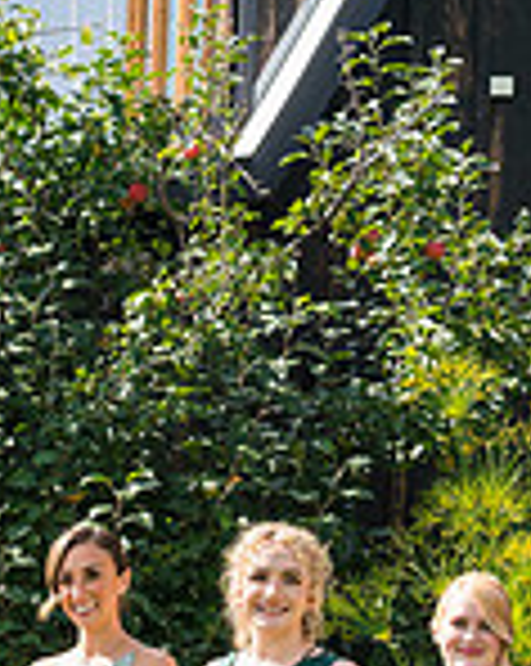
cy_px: 727
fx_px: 3189
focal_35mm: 162
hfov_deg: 9.3
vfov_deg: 11.7
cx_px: -243
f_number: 5
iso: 400
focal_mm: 44
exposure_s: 1/640
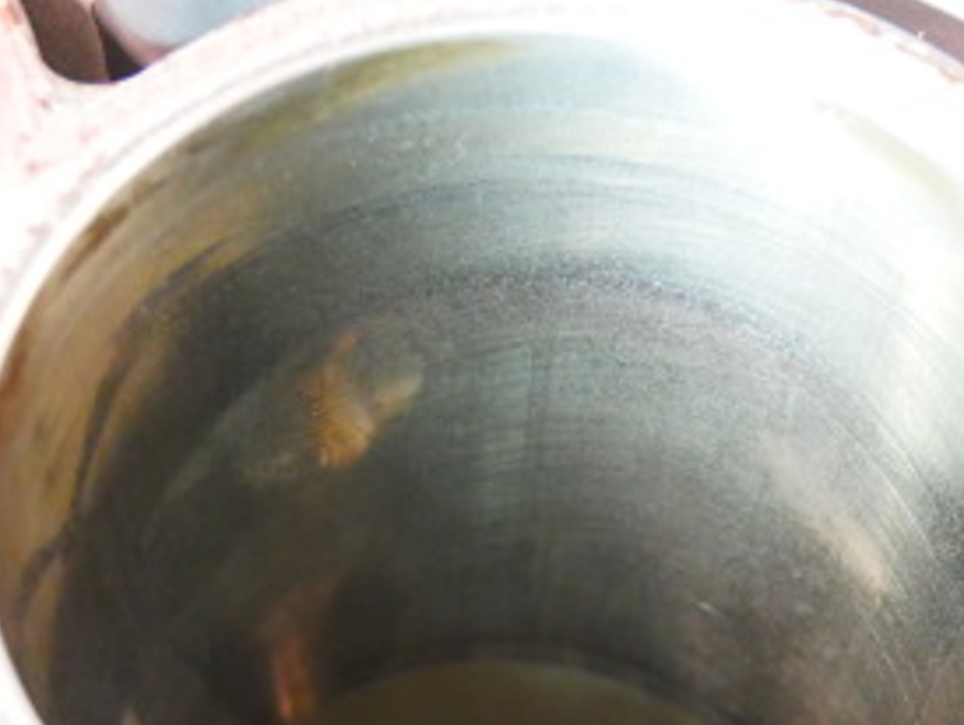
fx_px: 1951
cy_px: 503
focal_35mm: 70
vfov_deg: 20.9
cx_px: 464
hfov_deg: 27.8
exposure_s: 1/60
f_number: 3.8
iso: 2500
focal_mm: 15
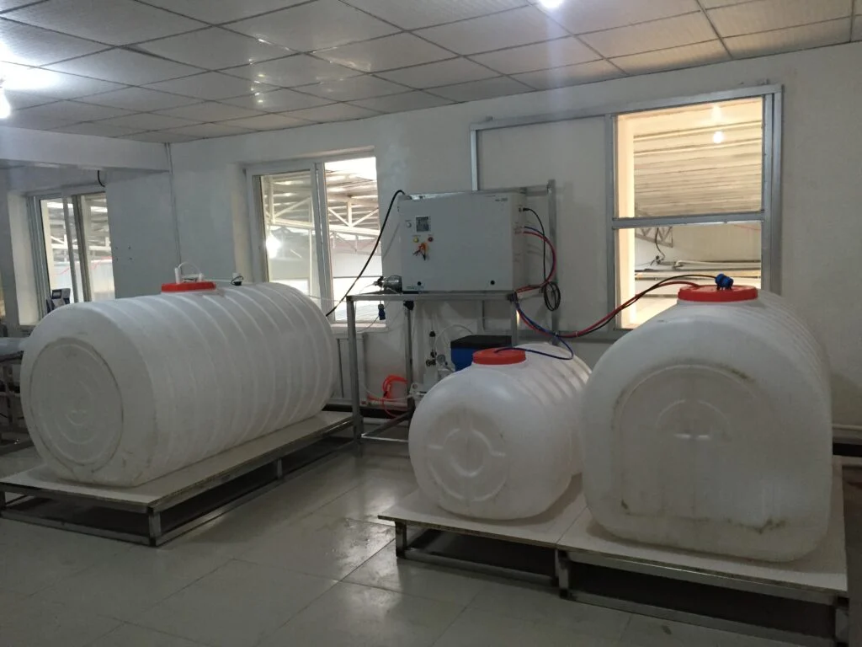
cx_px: 431
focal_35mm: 29
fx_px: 722
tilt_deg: -4.1
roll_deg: +2.8
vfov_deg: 48.2
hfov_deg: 61.7
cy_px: 324
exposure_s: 1/33
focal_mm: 4.15
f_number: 2.2
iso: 200
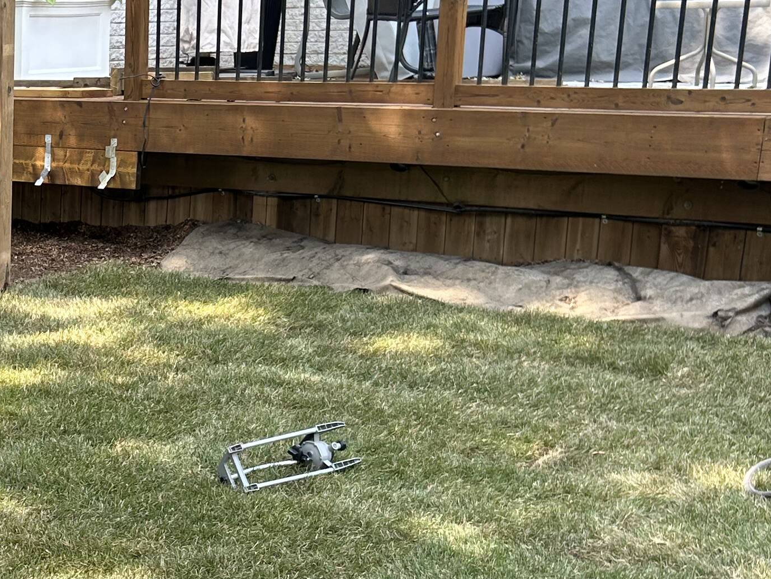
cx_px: -129
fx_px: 1693
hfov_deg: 23.6
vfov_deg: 19.0
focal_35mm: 76
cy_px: 541
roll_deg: +1.2
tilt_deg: -17.6
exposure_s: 1/302
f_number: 1.5
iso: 50
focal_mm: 5.7
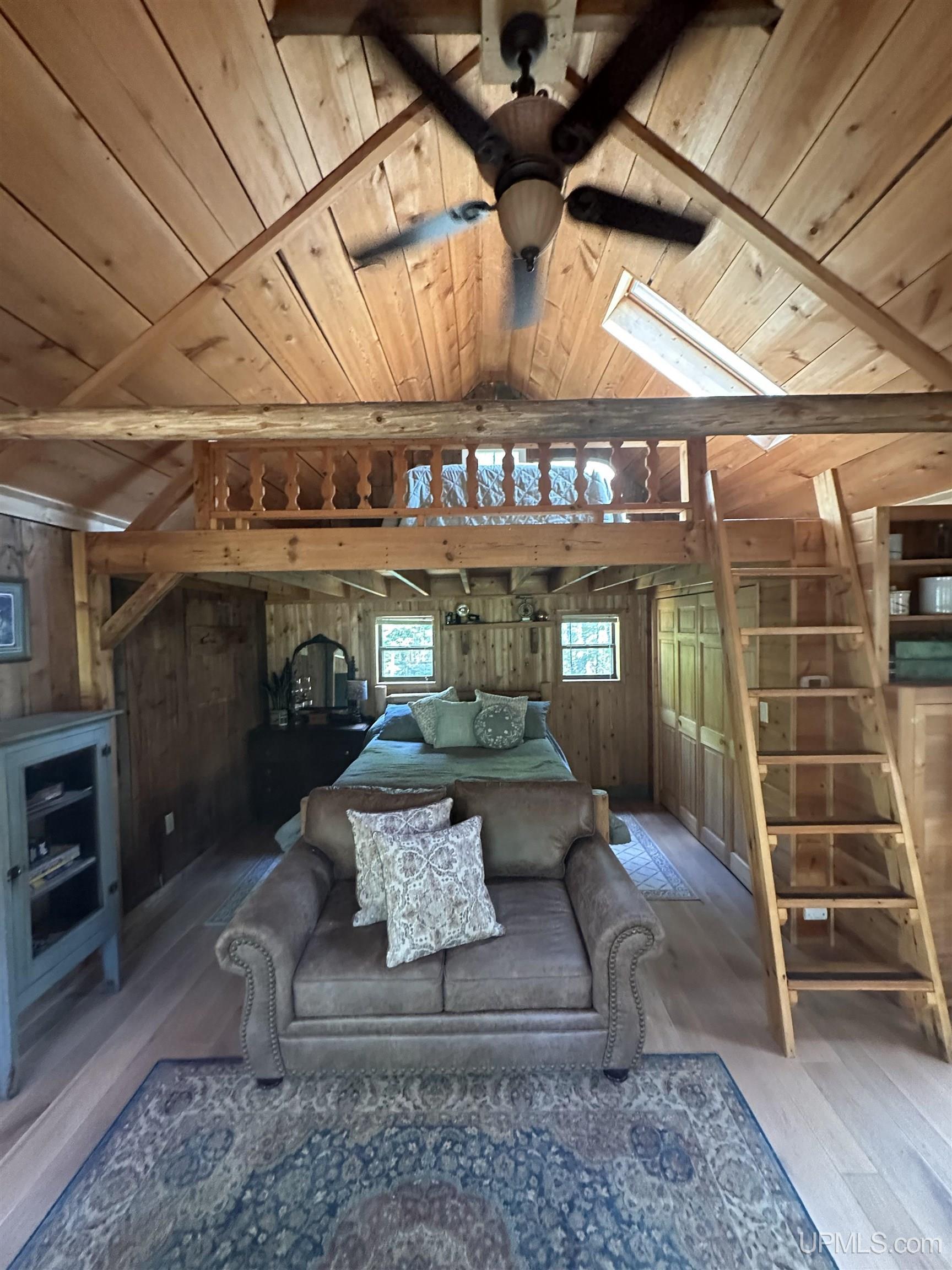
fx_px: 513
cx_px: 476
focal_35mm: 14
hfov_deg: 85.7
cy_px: 635
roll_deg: -0.5
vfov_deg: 102.1
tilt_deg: -1.8
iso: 640
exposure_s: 1/60
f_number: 2.2
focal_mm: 2.22
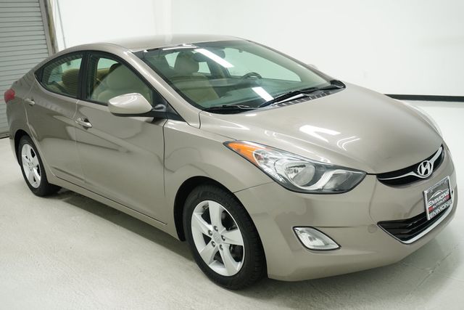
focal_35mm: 36
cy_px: 155
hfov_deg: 53.1
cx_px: 232
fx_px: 464
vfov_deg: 36.9
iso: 800
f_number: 5.6
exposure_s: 1/200
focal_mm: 24
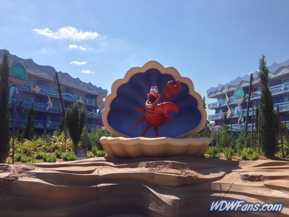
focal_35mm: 33
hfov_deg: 55.4
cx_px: 144
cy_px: 108
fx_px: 276
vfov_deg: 42.9
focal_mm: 4.13
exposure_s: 1/1595
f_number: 2.4
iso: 50
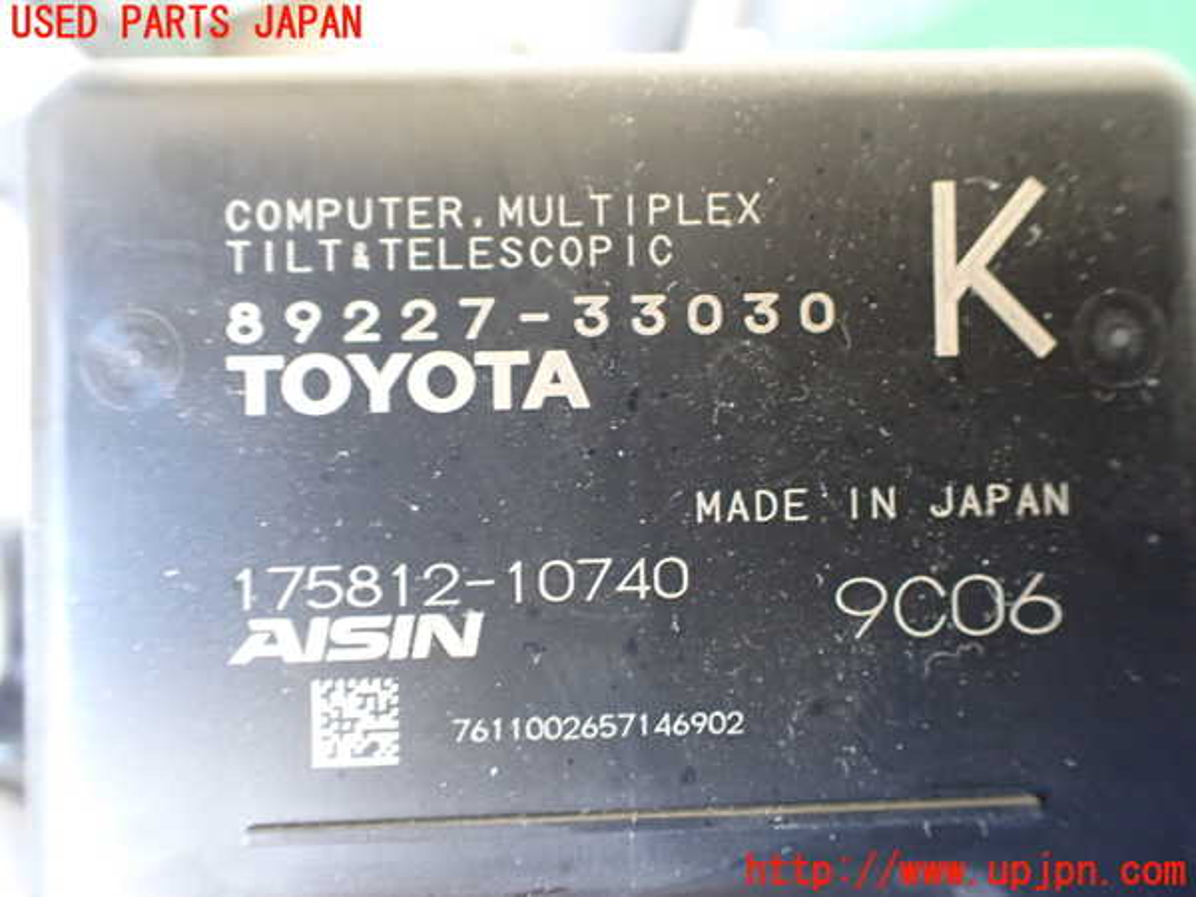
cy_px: 448
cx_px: 598
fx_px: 1037
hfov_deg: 60.0
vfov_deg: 46.8
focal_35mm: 30
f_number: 2.3
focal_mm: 5.4
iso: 800
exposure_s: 1/30
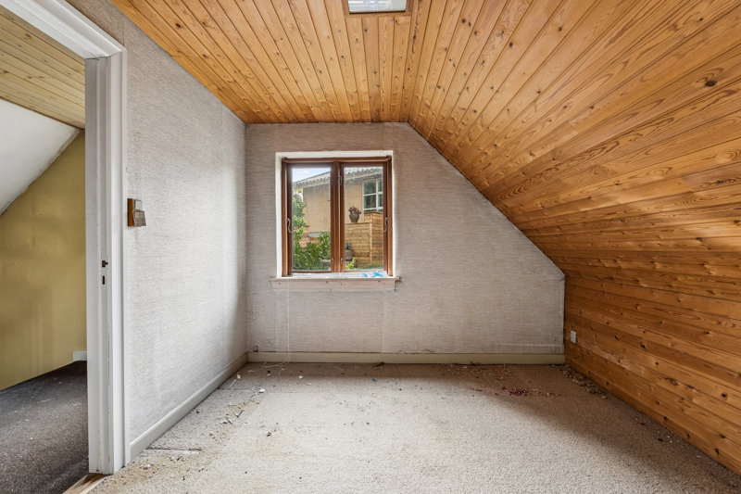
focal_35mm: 16
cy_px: 247
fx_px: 329
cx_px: 370
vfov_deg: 73.7
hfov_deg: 96.7
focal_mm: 16
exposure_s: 1/15
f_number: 8
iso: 800
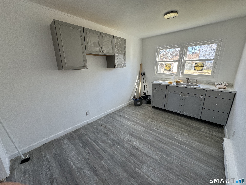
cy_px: 92
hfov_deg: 102.1
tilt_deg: -15.6
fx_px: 99
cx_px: 123
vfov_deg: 85.7
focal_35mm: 14
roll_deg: +0.5
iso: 80
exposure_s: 1/99
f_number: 2.2
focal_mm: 2.22
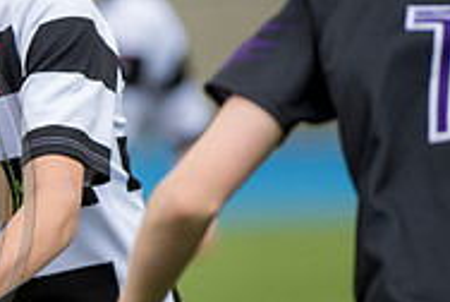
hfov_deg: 1.7
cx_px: -213
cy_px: 193
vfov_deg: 1.1
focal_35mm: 1232
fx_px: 15424
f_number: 4
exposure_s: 1/1600
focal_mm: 400
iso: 500
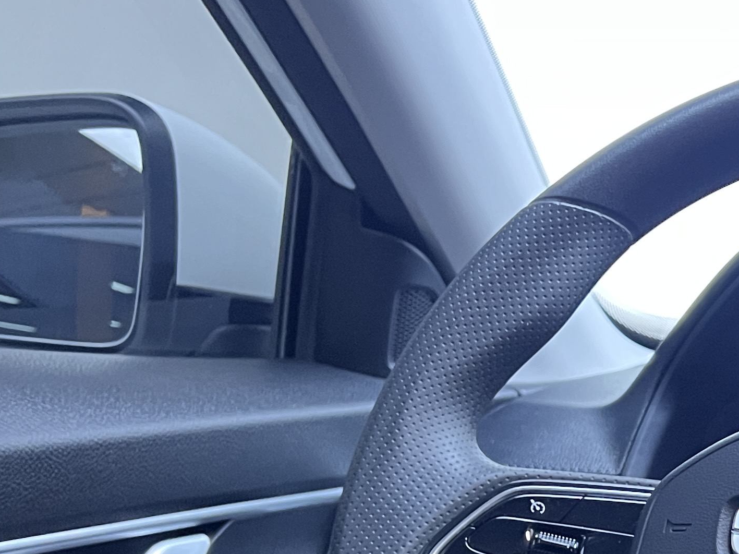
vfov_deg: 19.4
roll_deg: +0.6
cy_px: 534
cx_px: 879
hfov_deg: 24.0
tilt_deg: -7.9
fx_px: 1579
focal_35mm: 74
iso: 400
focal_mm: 5.7
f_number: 1.5
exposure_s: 1/50
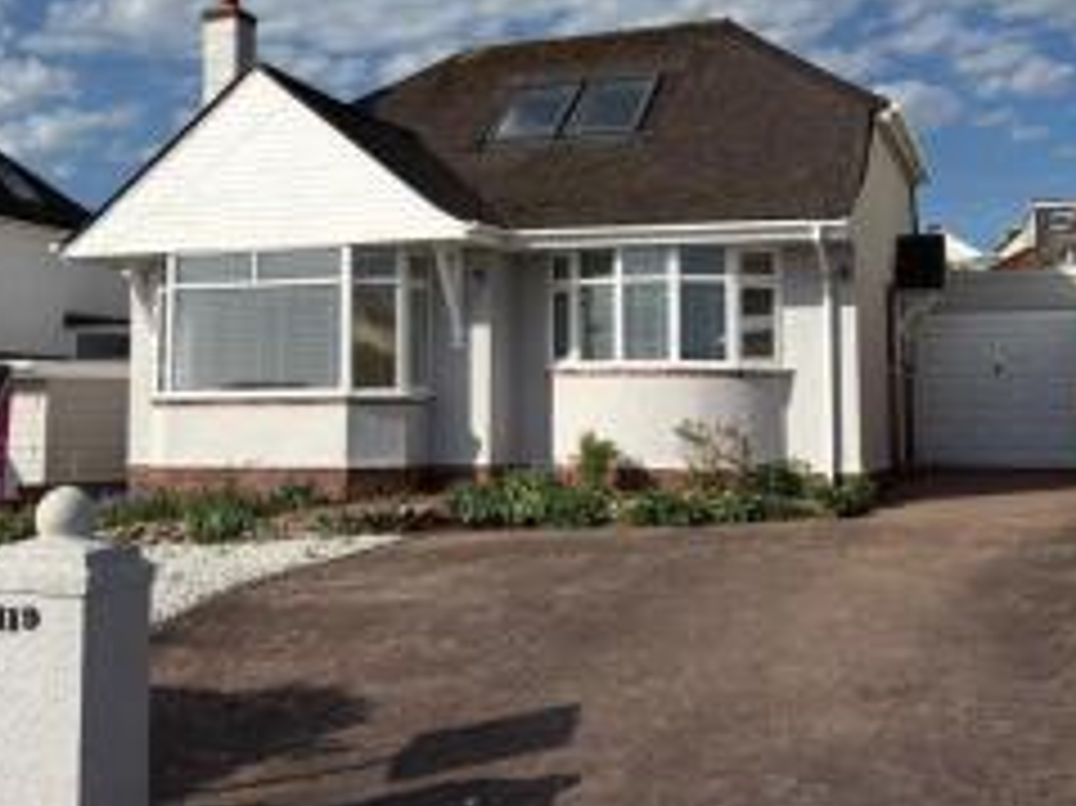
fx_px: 1429
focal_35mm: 46
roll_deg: -0.3
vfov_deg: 31.2
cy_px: 263
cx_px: 488
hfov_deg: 41.2
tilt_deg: +6.6
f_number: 1.6
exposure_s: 1/6329
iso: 50
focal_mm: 5.96
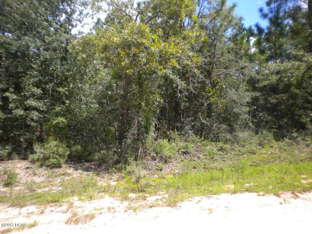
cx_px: 156
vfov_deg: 40.7
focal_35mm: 35
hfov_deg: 52.6
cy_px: 117
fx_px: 315
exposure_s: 1/530
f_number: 3.1
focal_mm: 6.3
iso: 80
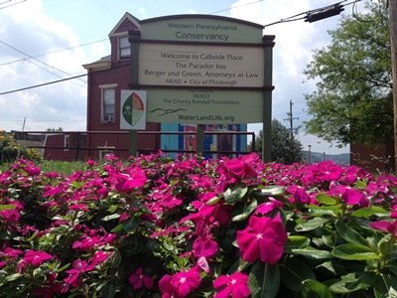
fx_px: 401
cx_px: 198
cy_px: 149
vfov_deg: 40.7
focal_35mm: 35
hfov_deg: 52.6
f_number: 2.4
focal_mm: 4.28
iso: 64
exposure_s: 1/1727
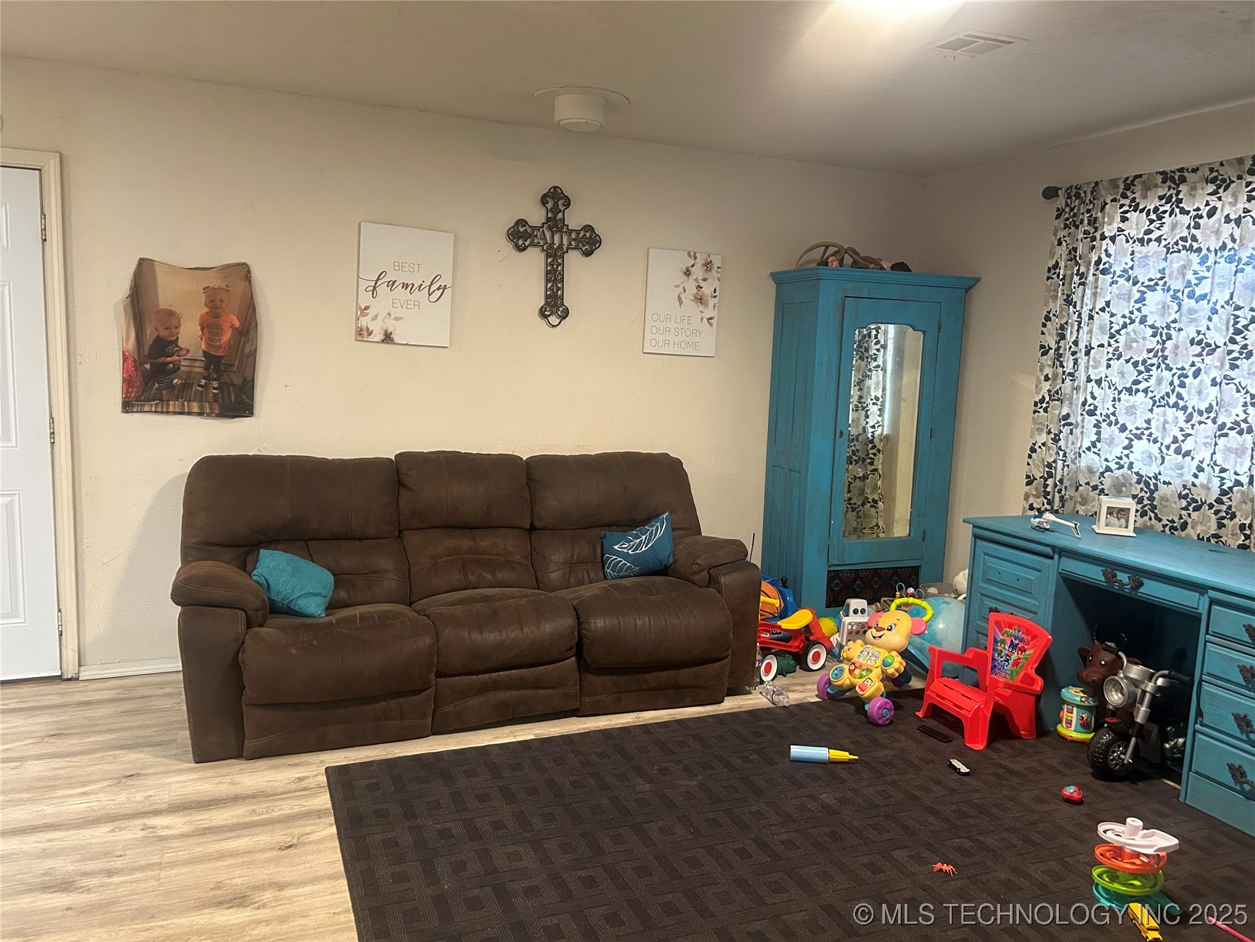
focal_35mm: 26
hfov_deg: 67.3
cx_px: 628
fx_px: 943
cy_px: 471
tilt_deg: -4.6
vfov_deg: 53.1
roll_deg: +0.1
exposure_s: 1/60
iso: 400
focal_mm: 5.7
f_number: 1.5
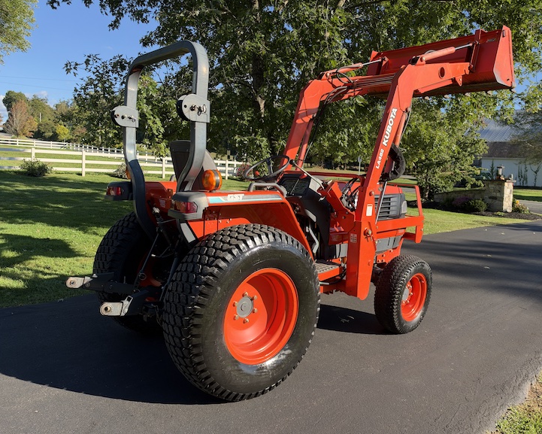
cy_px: 210
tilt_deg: -3.5
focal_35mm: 26
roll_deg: -2.5
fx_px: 417
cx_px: 264
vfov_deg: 54.9
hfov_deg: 66.0
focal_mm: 6.93
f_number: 1.8
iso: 80
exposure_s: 1/1575
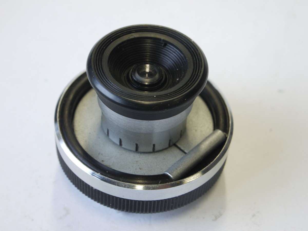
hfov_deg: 25.0
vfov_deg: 18.9
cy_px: 116
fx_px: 694
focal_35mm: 78
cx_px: 154
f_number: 11
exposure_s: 1/13
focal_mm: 39
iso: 400
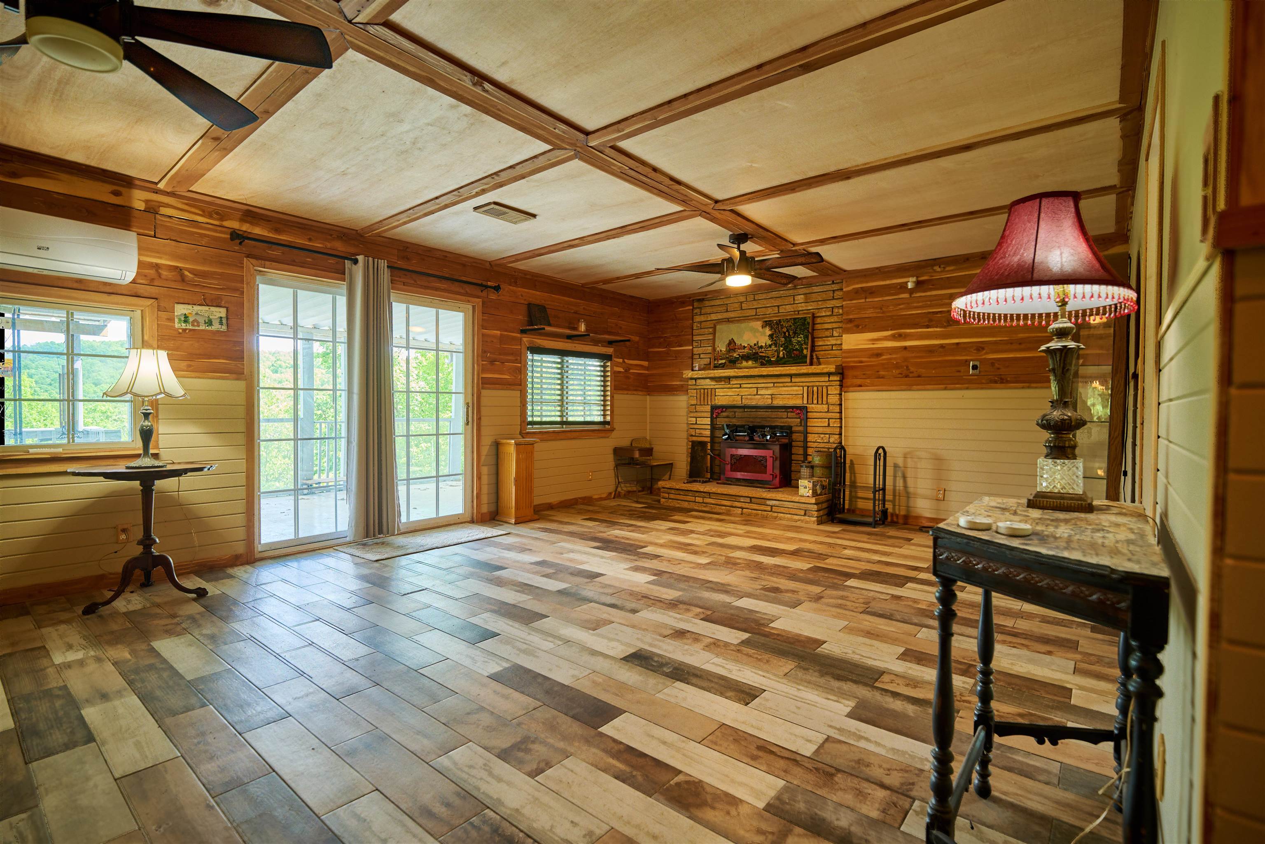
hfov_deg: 96.7
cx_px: 632
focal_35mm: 16
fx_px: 562
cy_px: 422
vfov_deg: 73.7
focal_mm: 16
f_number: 2.8
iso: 2500
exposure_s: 1/30
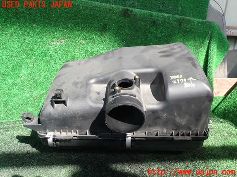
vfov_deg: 46.8
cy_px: 88
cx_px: 118
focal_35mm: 30
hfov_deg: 60.0
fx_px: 205
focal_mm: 5.4
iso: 100
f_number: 3.2
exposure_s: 1/160
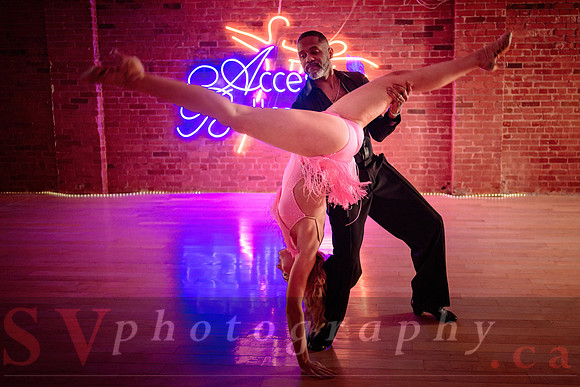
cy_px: 168
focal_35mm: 36
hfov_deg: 53.1
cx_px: 360
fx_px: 573
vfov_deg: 37.3
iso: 2500
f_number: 1.4
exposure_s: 1/250
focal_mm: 28
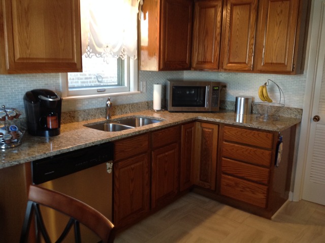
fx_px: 328
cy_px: 122
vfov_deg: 40.6
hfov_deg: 52.7
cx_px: 162
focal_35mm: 35
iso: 125
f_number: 2.4
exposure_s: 1/15
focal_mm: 4.28
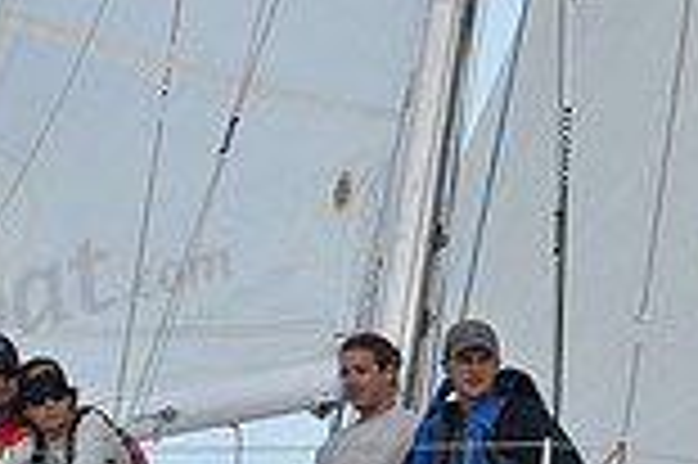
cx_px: 468
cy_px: 498
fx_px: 6663
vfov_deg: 4.0
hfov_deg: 6.0
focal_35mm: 344
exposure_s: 1/1000
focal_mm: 92
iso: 320
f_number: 8
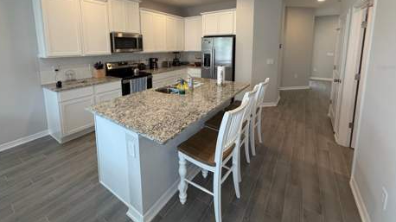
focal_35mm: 16
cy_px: 67
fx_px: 168
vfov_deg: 64.6
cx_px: 195
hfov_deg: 99.4
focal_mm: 2.22
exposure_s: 1/120
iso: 200
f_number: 2.2
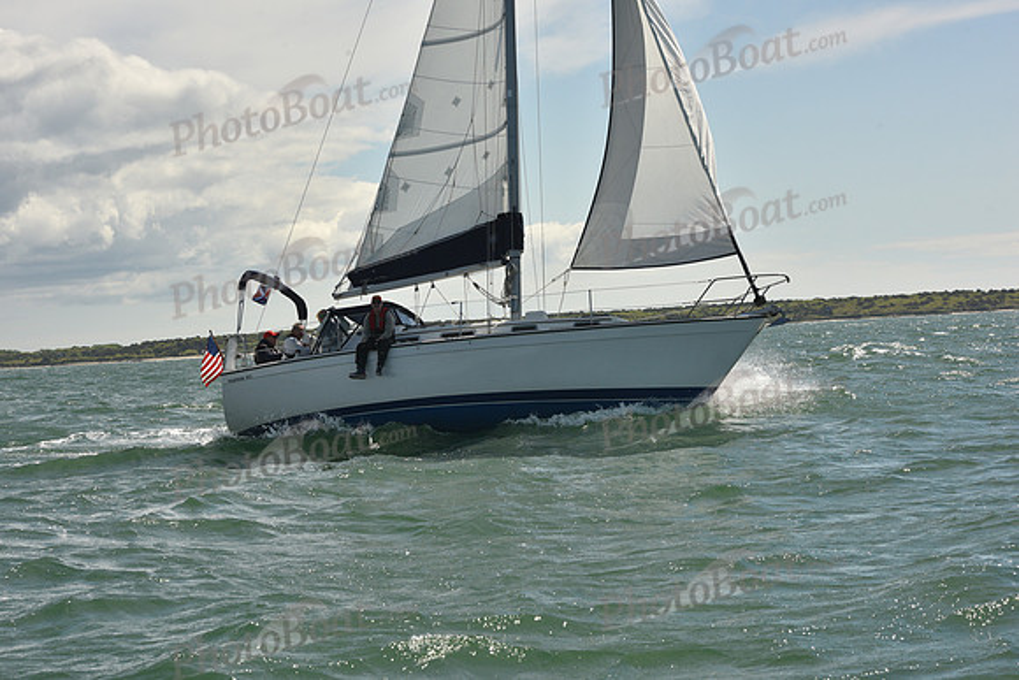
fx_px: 2690
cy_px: 340
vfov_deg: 14.4
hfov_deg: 21.5
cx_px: 510
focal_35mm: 95
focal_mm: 95
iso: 320
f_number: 13
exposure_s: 1/800
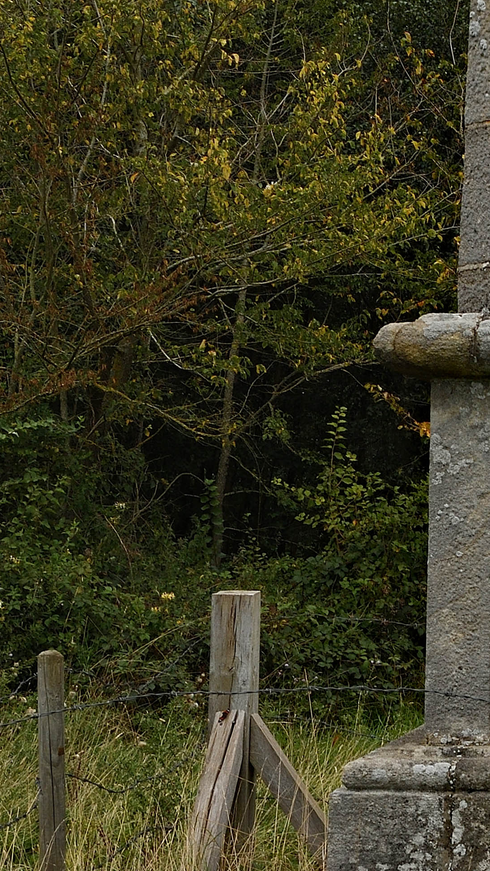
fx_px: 2240
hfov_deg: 12.0
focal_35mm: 97
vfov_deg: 21.4
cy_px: 34
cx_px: 695
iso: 200
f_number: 8
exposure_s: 1/250
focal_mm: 22
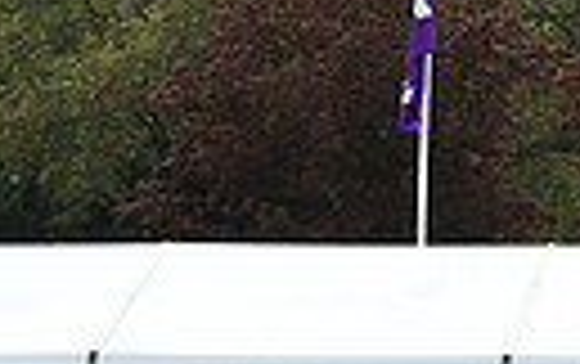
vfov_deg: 3.6
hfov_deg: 5.6
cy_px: 364
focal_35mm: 366
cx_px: 1120
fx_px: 5793
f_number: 5
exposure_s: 1/1250
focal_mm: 80
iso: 220
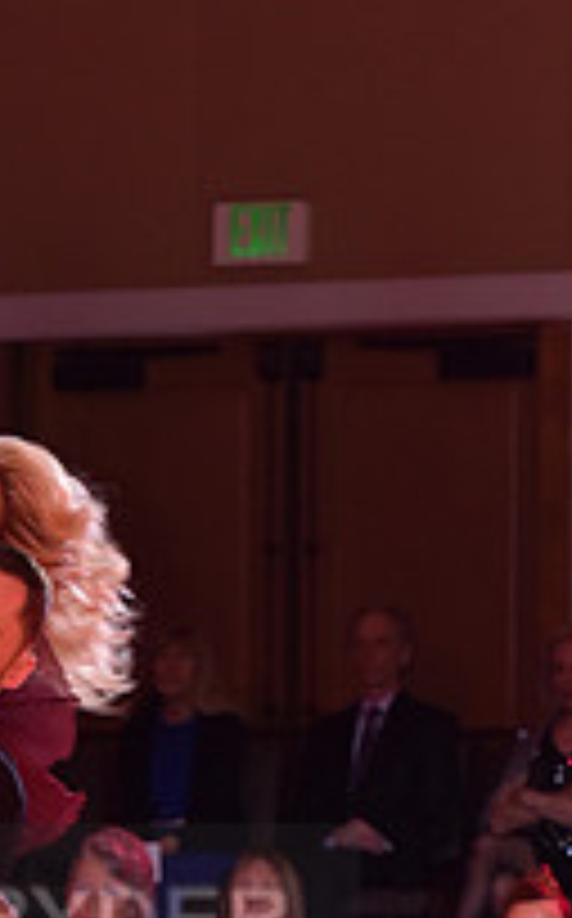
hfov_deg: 4.3
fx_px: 7629
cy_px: 976
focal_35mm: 305
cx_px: -259
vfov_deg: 6.9
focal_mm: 105
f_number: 5
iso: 1600
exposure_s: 1/250
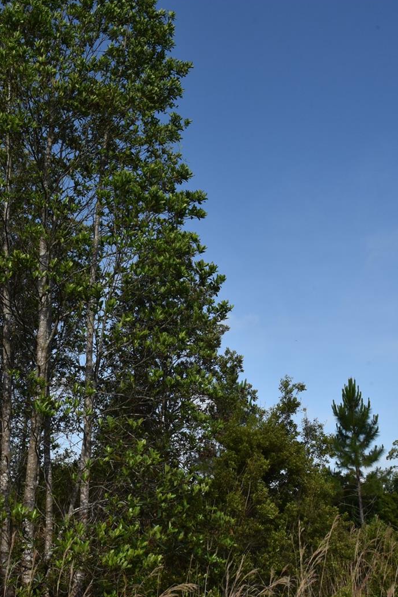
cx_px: 144
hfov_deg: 35.7
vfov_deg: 51.9
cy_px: 301
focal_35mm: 37
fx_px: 614
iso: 1250
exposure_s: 1/1000
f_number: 16
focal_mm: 24
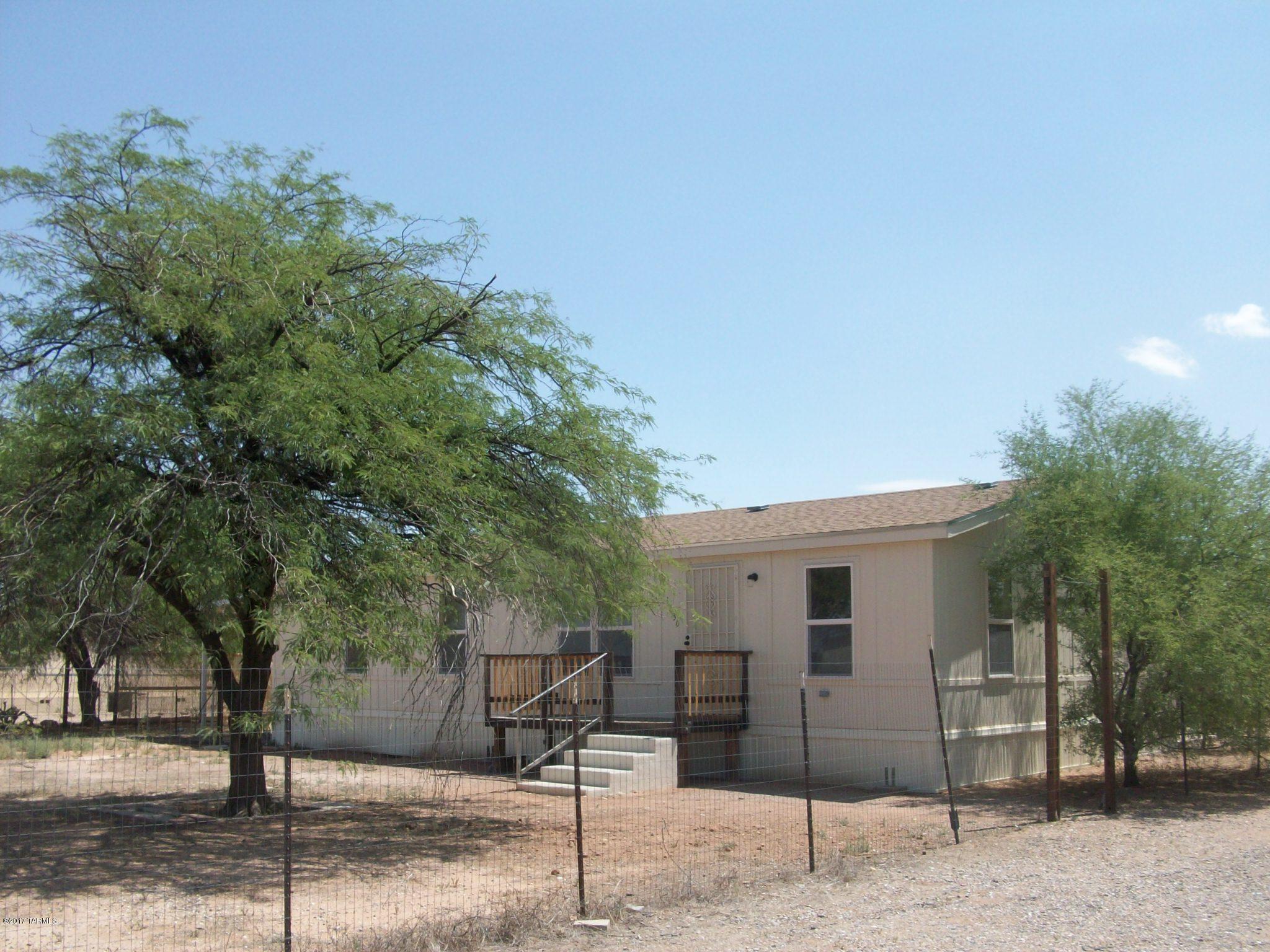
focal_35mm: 34
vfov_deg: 41.8
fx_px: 1247
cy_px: 476
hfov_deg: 54.0
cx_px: 635
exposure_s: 1/305
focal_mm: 5.7
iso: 64
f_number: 5.5
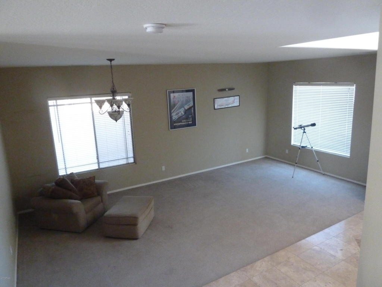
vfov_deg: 54.9
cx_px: 191
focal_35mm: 25
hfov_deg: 69.4
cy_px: 144
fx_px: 276
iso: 800
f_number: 3.3
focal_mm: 4.1
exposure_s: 1/20
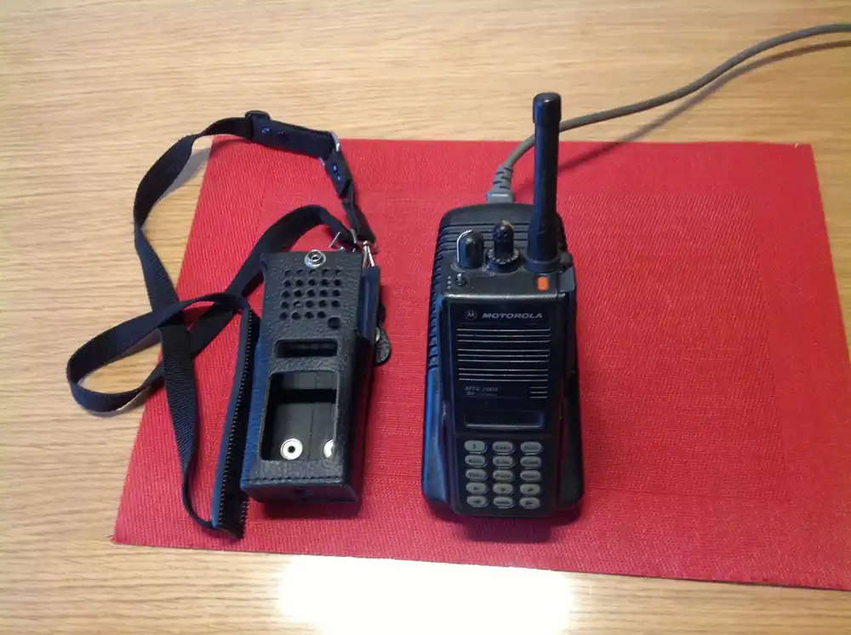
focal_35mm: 35
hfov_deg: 52.7
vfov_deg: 40.6
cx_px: 426
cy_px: 318
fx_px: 859
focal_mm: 4.28
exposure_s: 1/15
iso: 200
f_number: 2.4
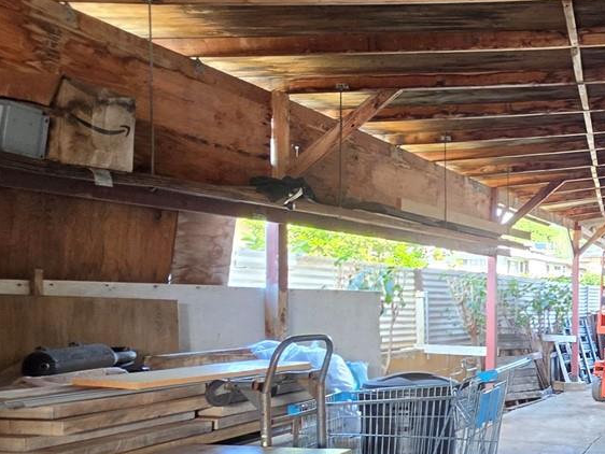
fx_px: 647
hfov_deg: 39.5
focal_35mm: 37
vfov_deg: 38.1
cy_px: 316
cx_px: 687
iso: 200
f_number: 1.9
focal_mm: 2.2
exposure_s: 1/60
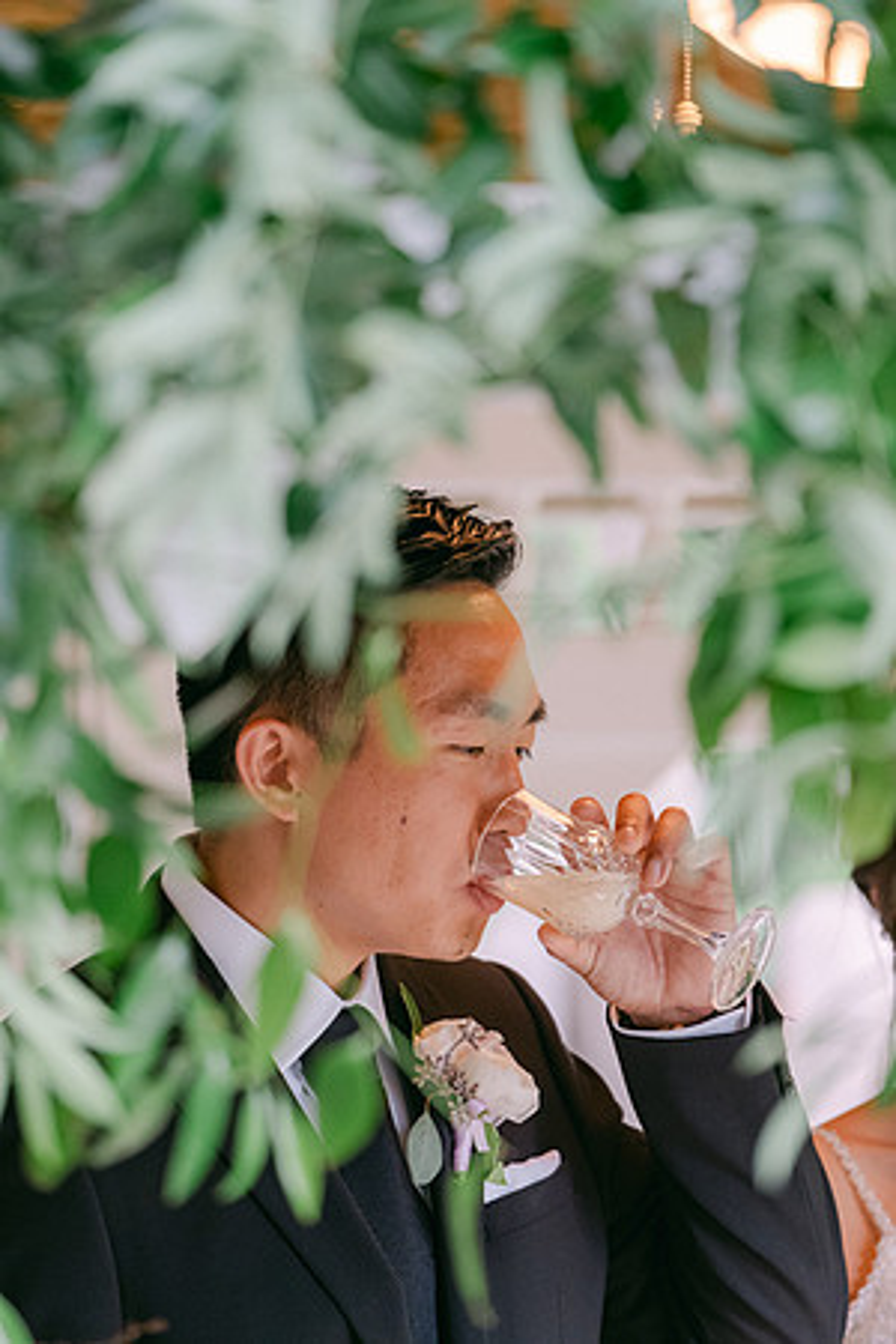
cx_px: 448
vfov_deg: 10.2
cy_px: 672
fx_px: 7541
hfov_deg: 6.8
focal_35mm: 202
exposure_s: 1/125
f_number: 2.8
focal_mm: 134.4
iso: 1600
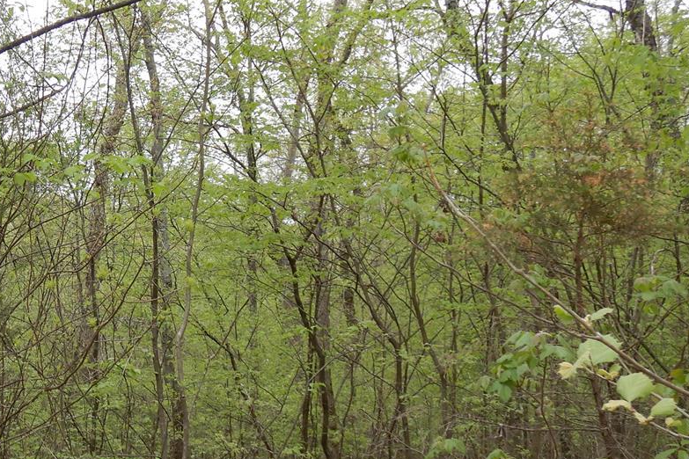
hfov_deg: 37.5
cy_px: 253
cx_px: 142
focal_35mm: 51
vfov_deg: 26.5
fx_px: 976
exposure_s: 1/320
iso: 125
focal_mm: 4.3
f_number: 2.8
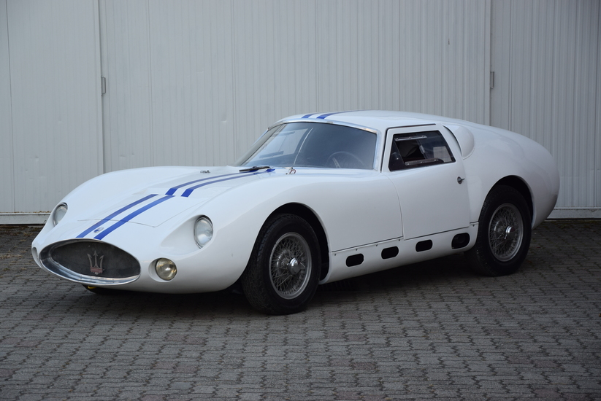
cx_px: 300
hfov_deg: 19.4
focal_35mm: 105
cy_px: 200
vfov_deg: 13.1
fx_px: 1754
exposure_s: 1/400
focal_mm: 70
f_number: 5.3
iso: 400
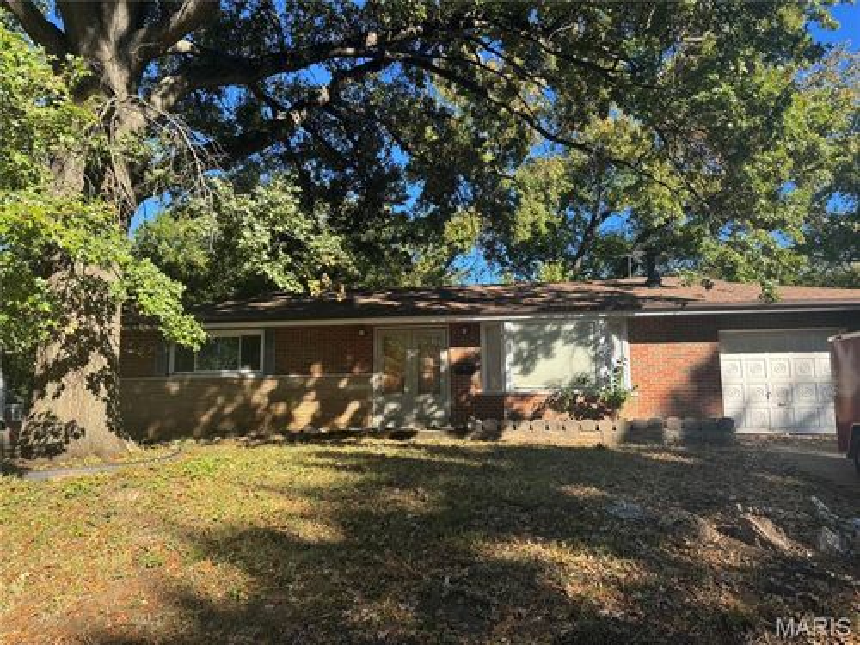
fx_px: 596
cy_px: 322
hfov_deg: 71.6
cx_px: 430
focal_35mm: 24
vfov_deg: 56.8
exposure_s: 1/1193
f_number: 1.78
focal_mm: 6.76
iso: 80
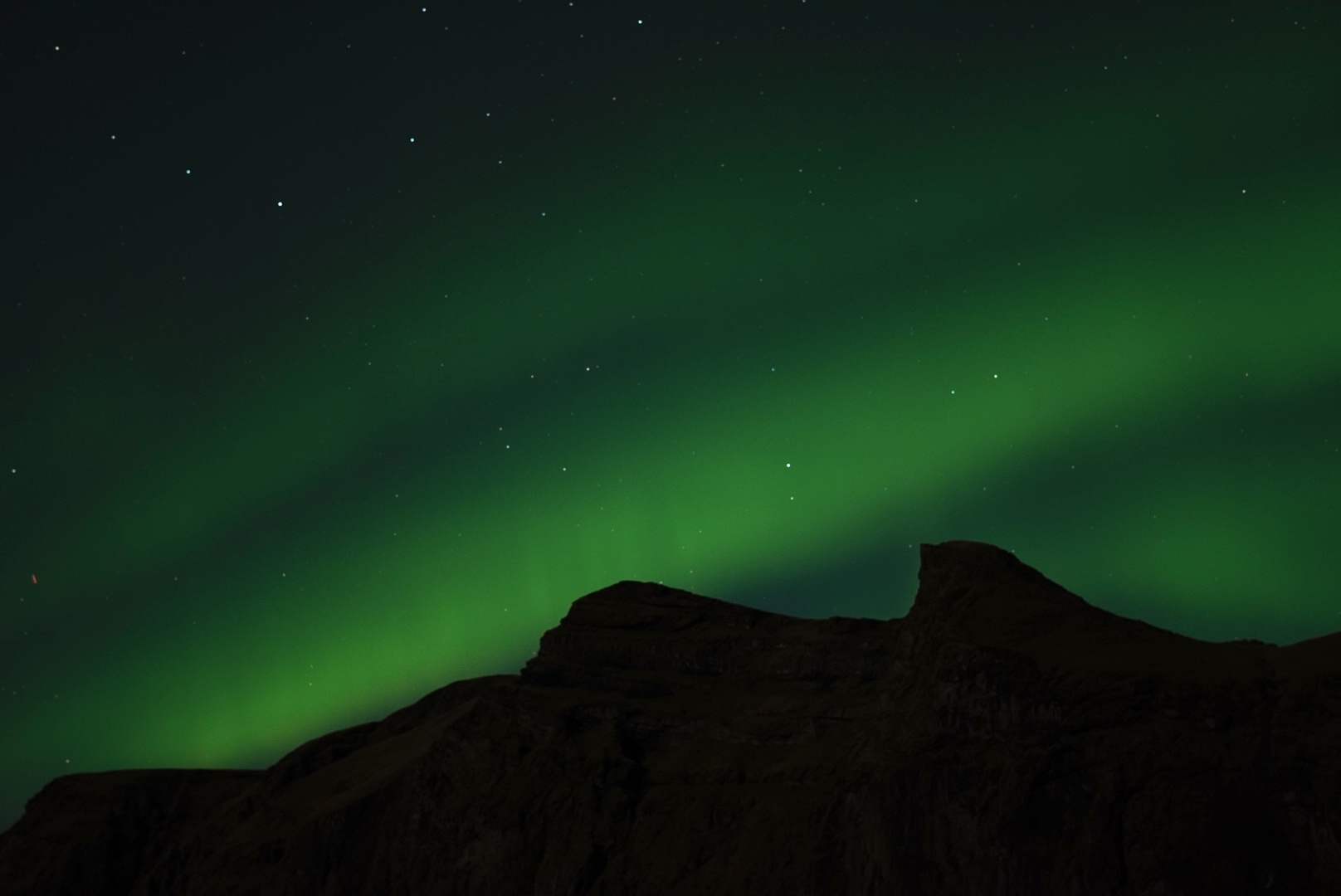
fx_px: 2796
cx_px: 670
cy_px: 448
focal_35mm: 75
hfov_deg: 27.0
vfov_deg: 18.2
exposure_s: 2.5
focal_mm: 50
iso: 500
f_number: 1.8
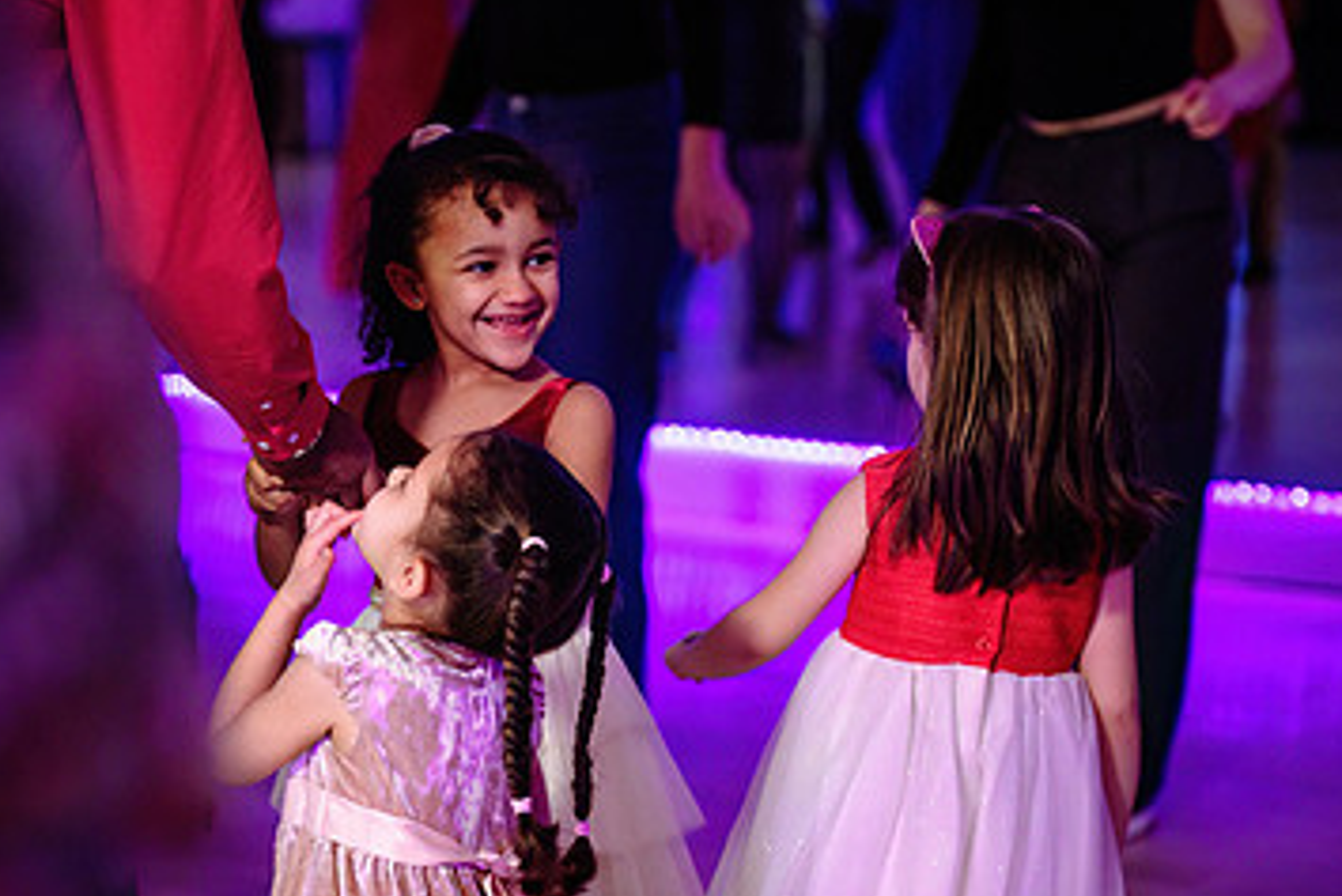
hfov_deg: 19.8
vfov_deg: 13.3
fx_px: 3841
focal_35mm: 103
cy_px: 660
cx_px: 643
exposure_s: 1/200
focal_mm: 63
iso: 2000
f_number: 2
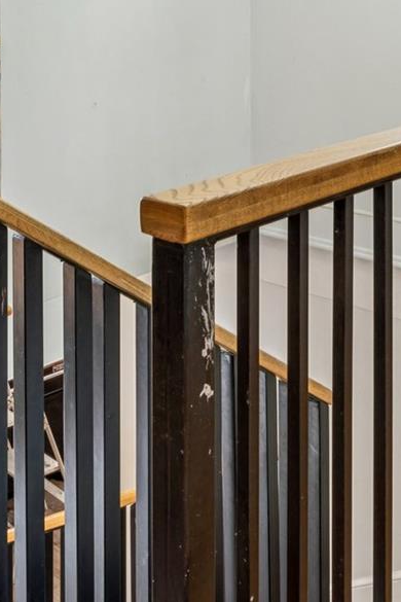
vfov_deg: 31.1
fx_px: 959
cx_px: 85
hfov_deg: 23.3
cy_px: -56
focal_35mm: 57
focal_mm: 16.4
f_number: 13
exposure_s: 1.3
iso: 100
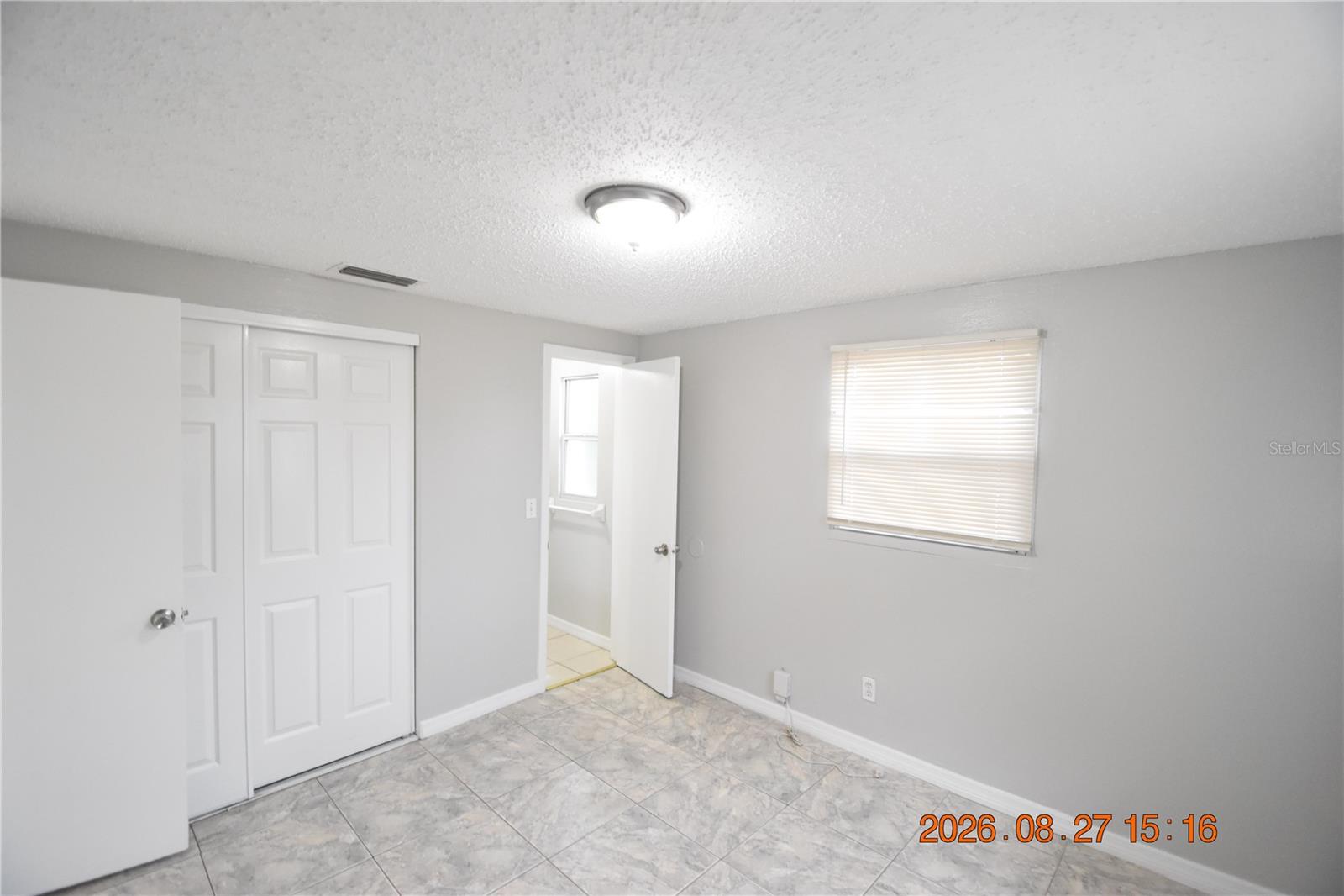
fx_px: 560
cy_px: 448
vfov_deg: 77.3
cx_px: 672
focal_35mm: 15
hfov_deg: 100.4
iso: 2200
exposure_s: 1/60
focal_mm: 10
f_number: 3.5
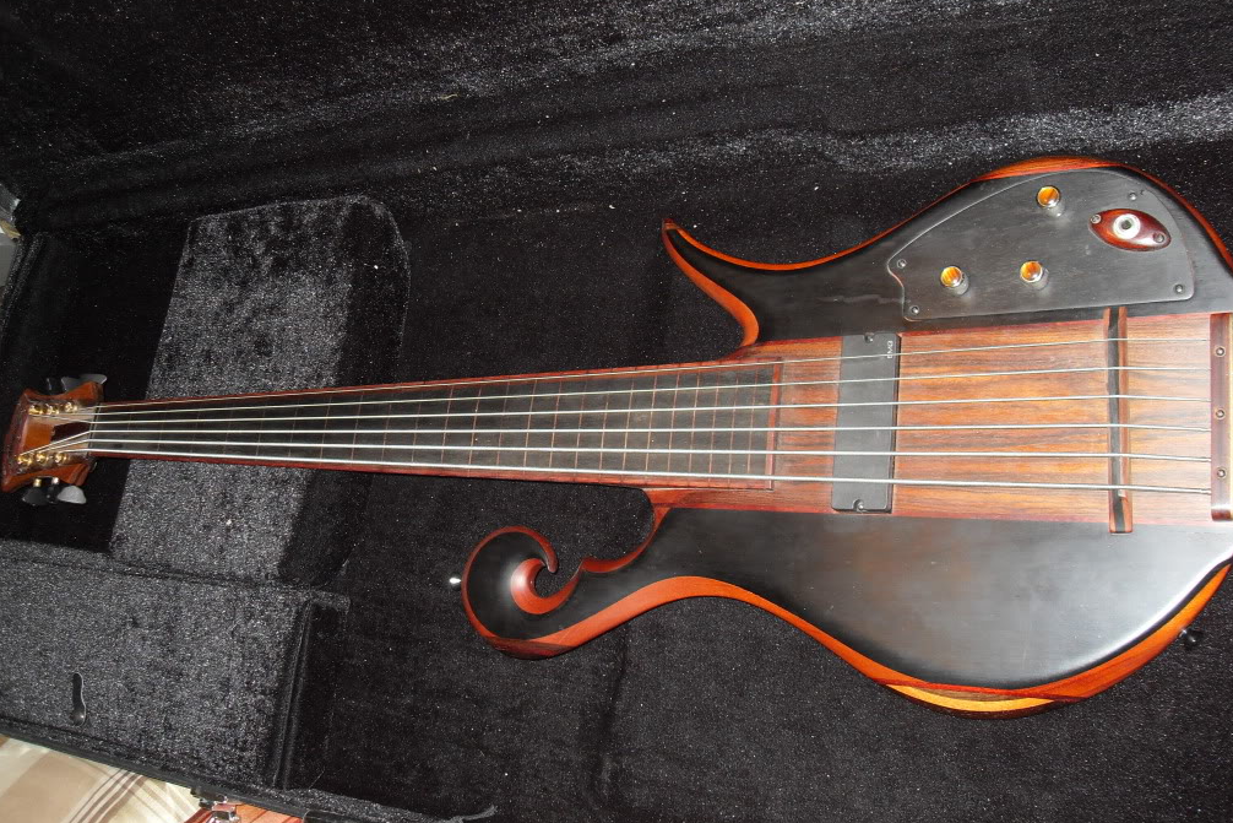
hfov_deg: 53.1
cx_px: 618
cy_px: 356
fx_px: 1233
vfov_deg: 36.8
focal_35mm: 36
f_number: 2.8
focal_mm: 6.3
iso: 120
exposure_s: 1/45
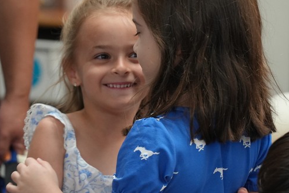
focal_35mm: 416
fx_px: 3339
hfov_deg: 5.0
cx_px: 157
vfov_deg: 3.3
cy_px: 75
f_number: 4
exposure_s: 1/200
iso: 2500
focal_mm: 200
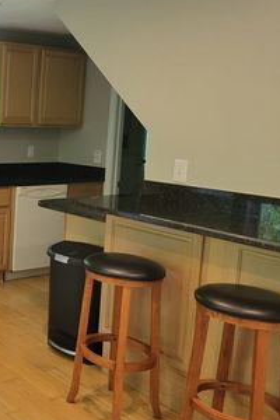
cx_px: -57
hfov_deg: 26.5
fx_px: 525
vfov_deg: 43.5
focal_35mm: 45
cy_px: 183
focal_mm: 5.4
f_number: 1.8
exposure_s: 1/60
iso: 200
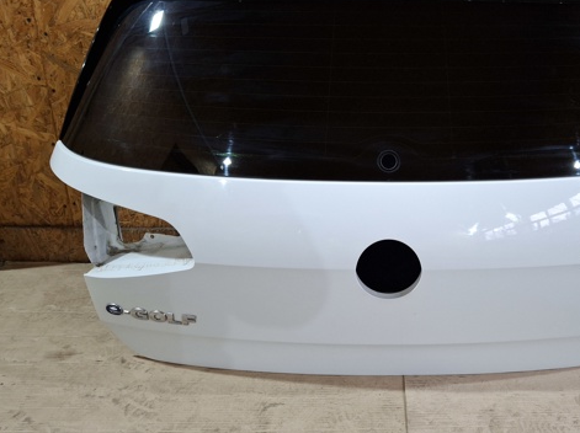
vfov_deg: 41.3
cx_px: 382
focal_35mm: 34
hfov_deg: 53.1
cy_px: 153
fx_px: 569
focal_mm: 4.69
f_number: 1.8
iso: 160
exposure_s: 1/50
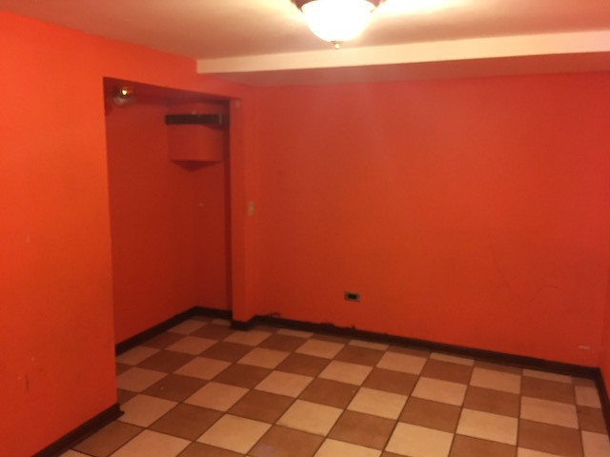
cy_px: 228
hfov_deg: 61.7
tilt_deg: -10.2
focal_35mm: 29
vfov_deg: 48.2
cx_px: 305
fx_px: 511
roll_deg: -1.1
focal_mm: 4.15
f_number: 2.2
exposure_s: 1/15
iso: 320
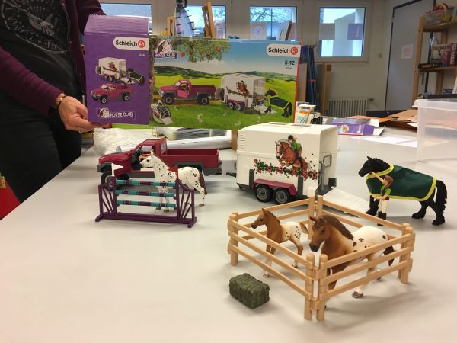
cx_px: 228
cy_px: 172
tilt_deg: -12.6
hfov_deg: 61.7
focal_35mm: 29
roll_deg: +0.7
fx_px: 383
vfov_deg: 48.2
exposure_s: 1/33
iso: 50
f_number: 2.2
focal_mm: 4.15
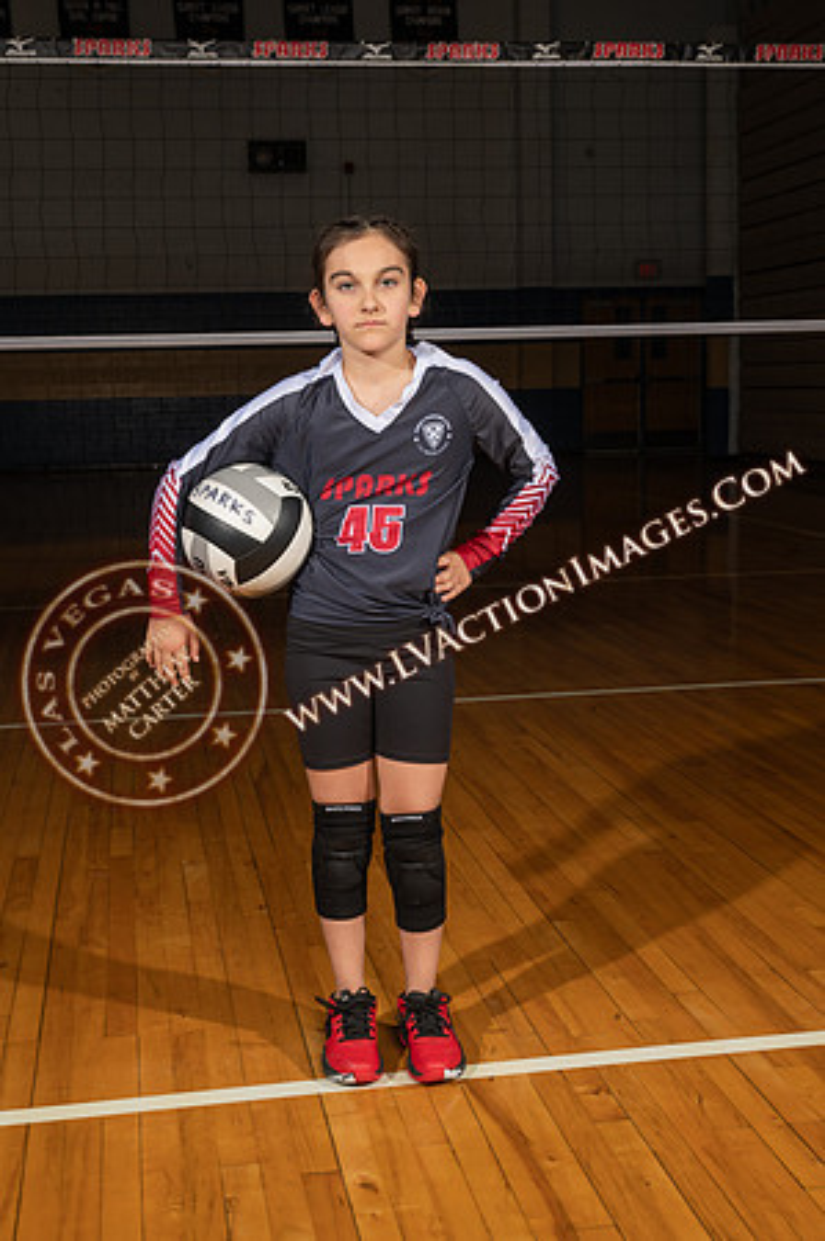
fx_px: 1654
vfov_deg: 41.2
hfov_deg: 28.0
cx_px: 412
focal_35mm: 48
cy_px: 620
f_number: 8
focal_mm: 48
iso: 160
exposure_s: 1/160
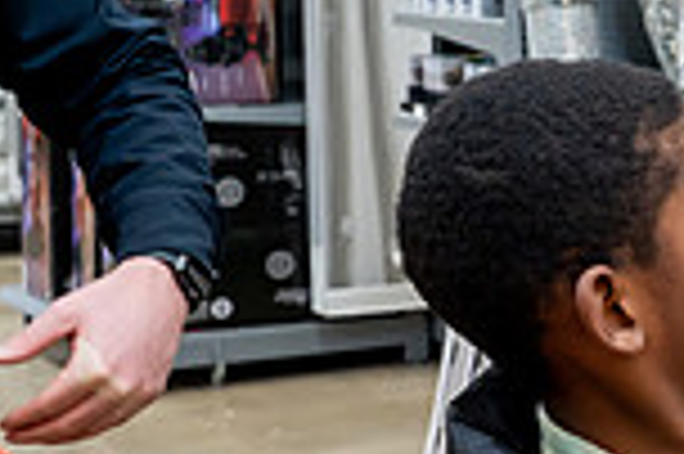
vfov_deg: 12.8
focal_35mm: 107
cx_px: 1184
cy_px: 180
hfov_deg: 16.4
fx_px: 2031
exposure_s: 1/80
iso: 1250
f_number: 5.6
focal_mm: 28
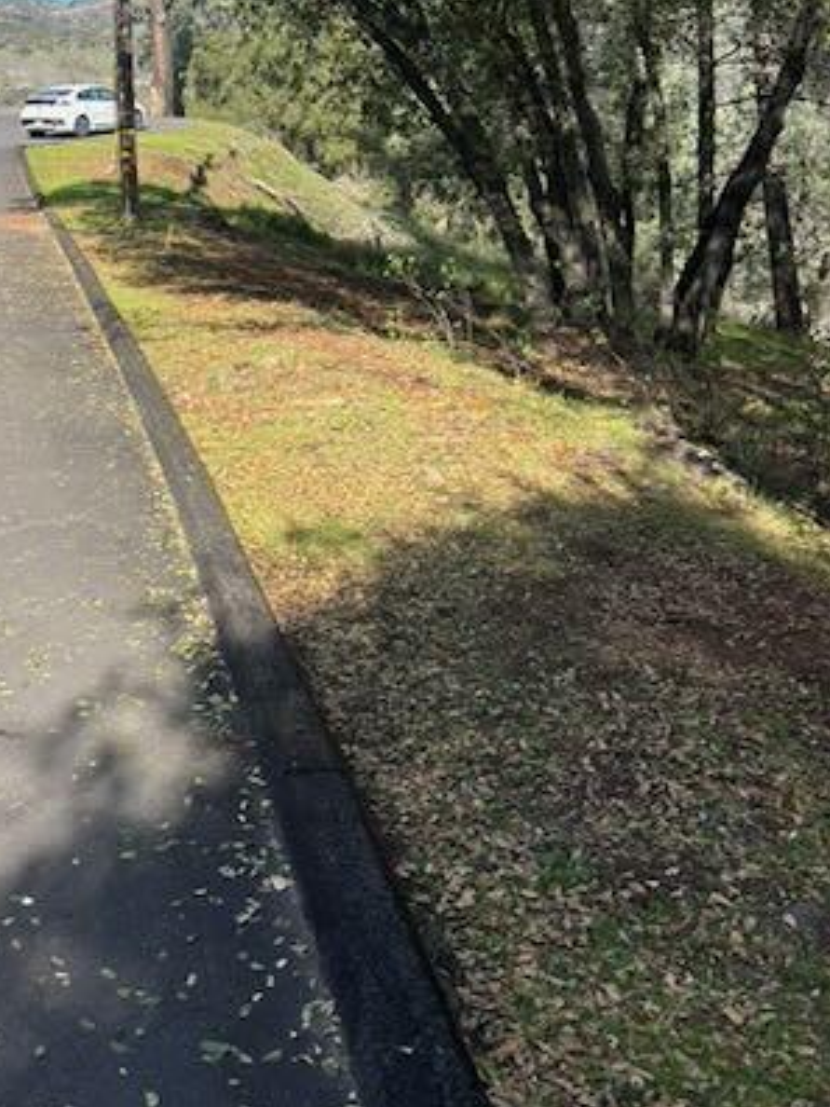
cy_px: 352
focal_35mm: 42
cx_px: 162
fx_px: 1343
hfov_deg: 33.3
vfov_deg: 44.0
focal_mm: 5.96
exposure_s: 1/1477
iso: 50
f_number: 1.6
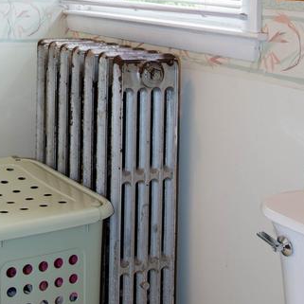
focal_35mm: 65
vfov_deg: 23.7
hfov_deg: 25.1
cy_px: -79
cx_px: -7
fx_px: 646
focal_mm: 16
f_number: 11
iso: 100
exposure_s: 1/2
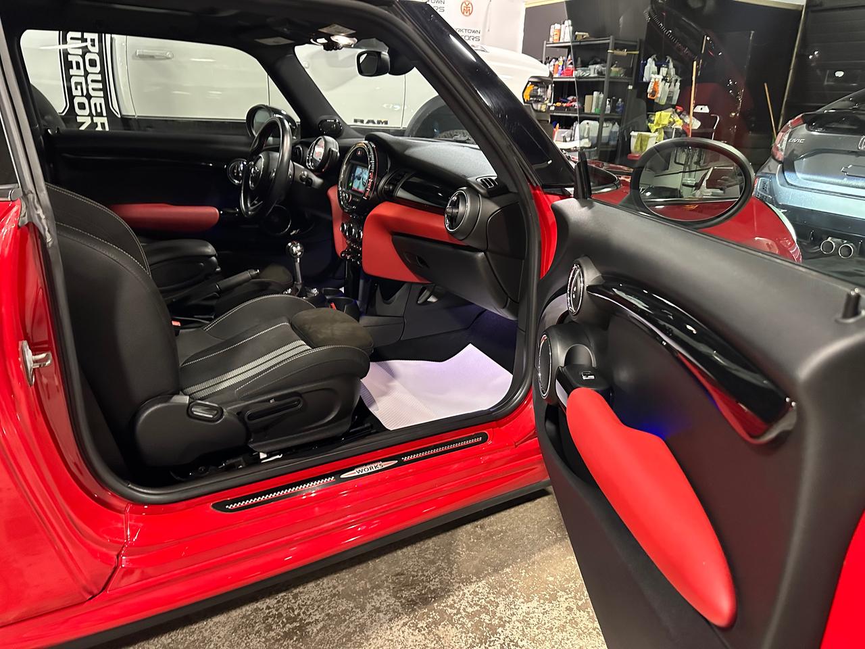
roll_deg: -1.5
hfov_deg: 71.6
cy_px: 324
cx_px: 432
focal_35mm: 24
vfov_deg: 56.8
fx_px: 600
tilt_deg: -20.1
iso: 1000
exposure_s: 1/40
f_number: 1.78
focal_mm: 6.86
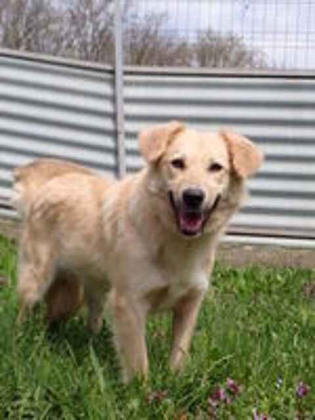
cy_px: 210
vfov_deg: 31.2
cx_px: 158
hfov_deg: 23.7
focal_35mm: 62
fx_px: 752
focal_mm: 11.09
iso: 200
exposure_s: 1/800
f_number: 5
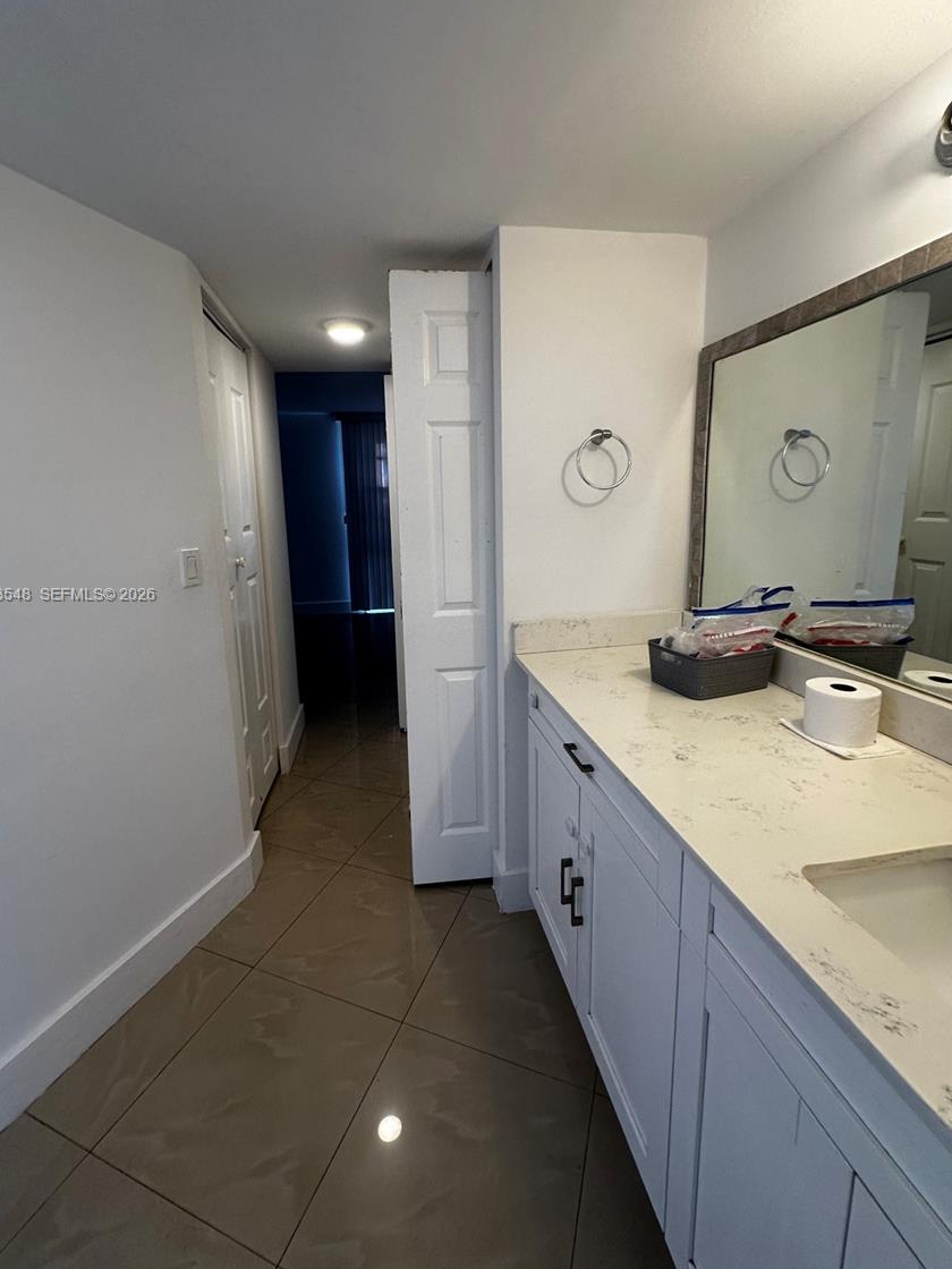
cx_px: 456
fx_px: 550
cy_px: 596
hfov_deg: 81.7
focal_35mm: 15
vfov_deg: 98.1
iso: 160
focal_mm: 2.22
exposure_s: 1/120
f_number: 2.2
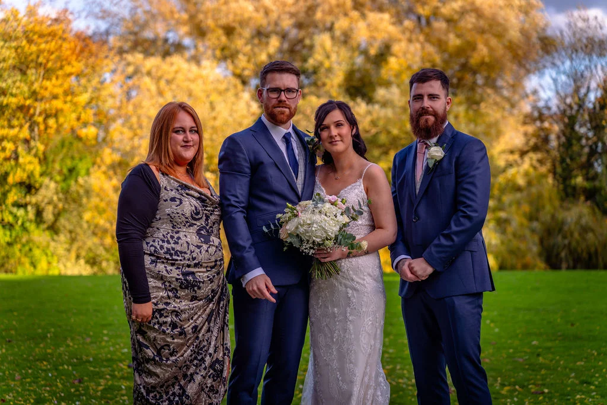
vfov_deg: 18.2
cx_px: 304
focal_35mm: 75
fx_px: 1265
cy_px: 202
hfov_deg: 27.0
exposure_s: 1/250
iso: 100
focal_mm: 75
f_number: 2.8
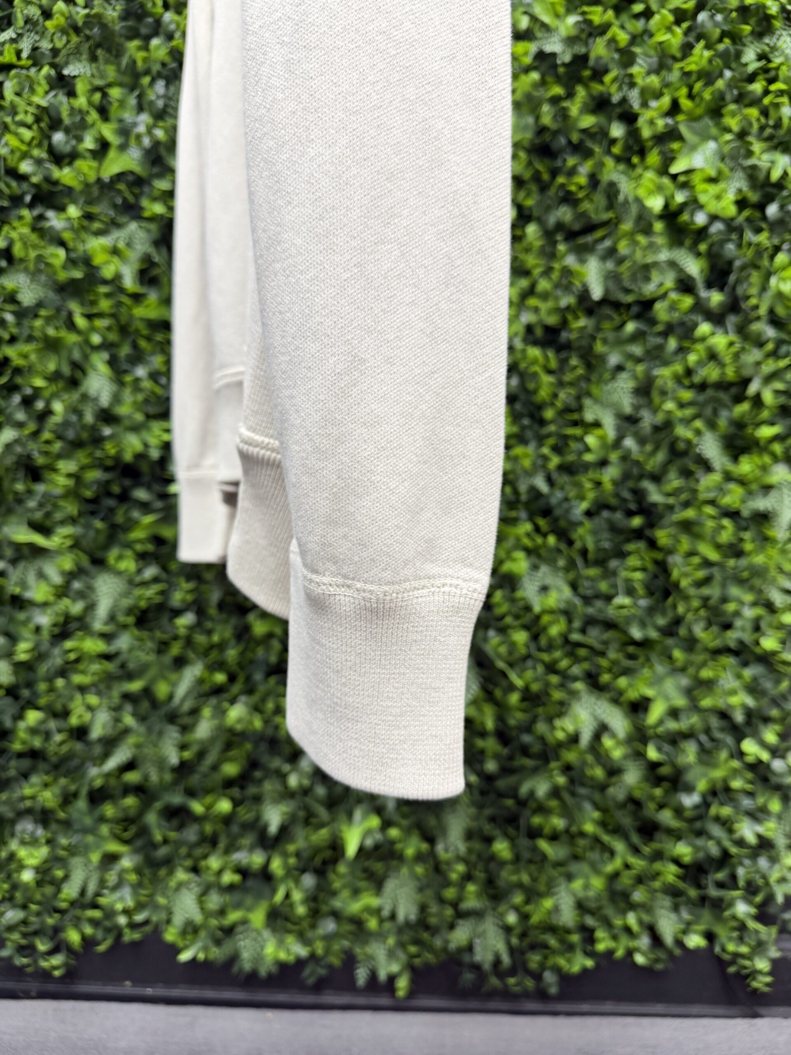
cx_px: 396
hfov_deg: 56.8
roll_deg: -1.3
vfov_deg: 71.6
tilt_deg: -7.8
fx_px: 731
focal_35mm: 24
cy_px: 528
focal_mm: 6.76
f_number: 1.78
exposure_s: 1/63
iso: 200
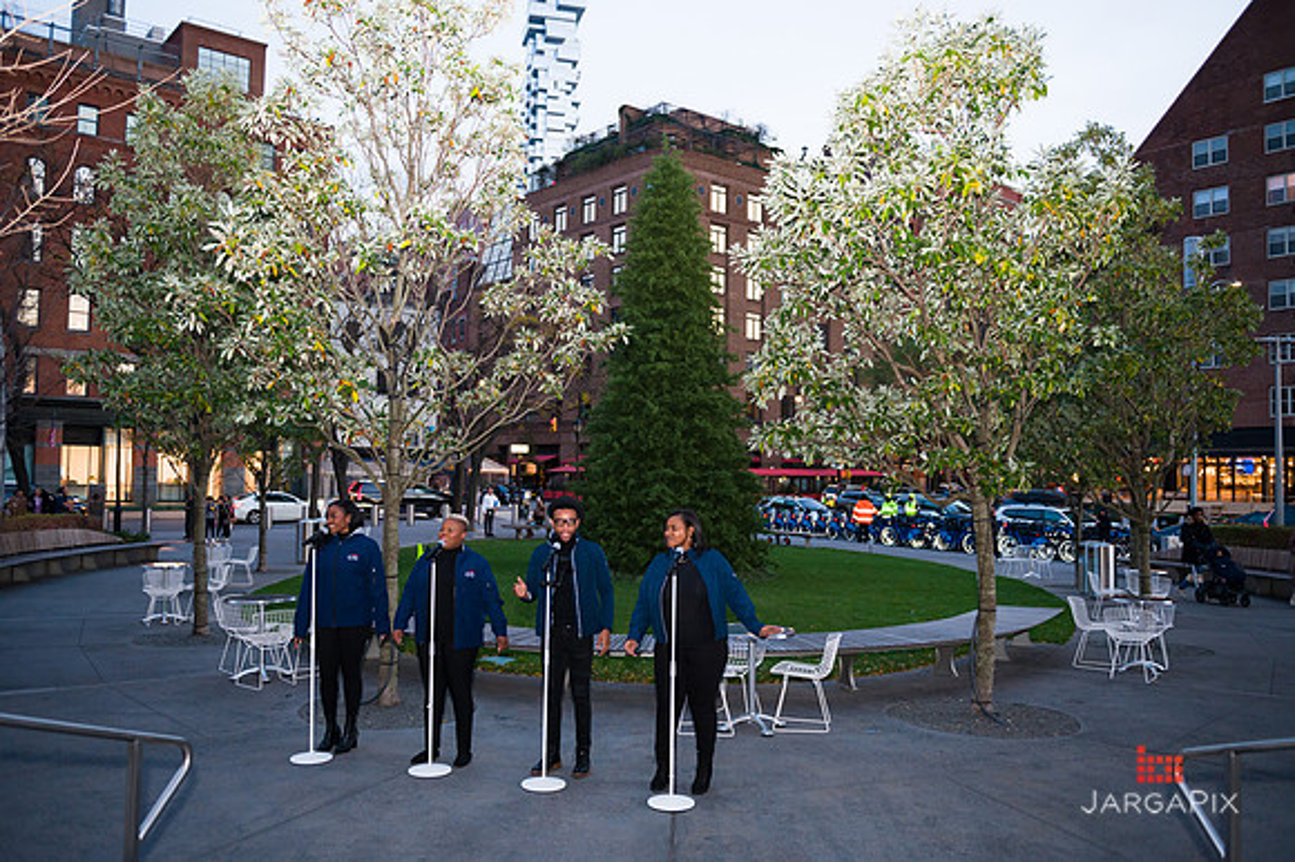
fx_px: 1007
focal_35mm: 28
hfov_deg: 65.5
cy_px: 431
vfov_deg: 46.4
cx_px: 648
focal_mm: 28
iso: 1250
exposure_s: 1/200
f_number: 4
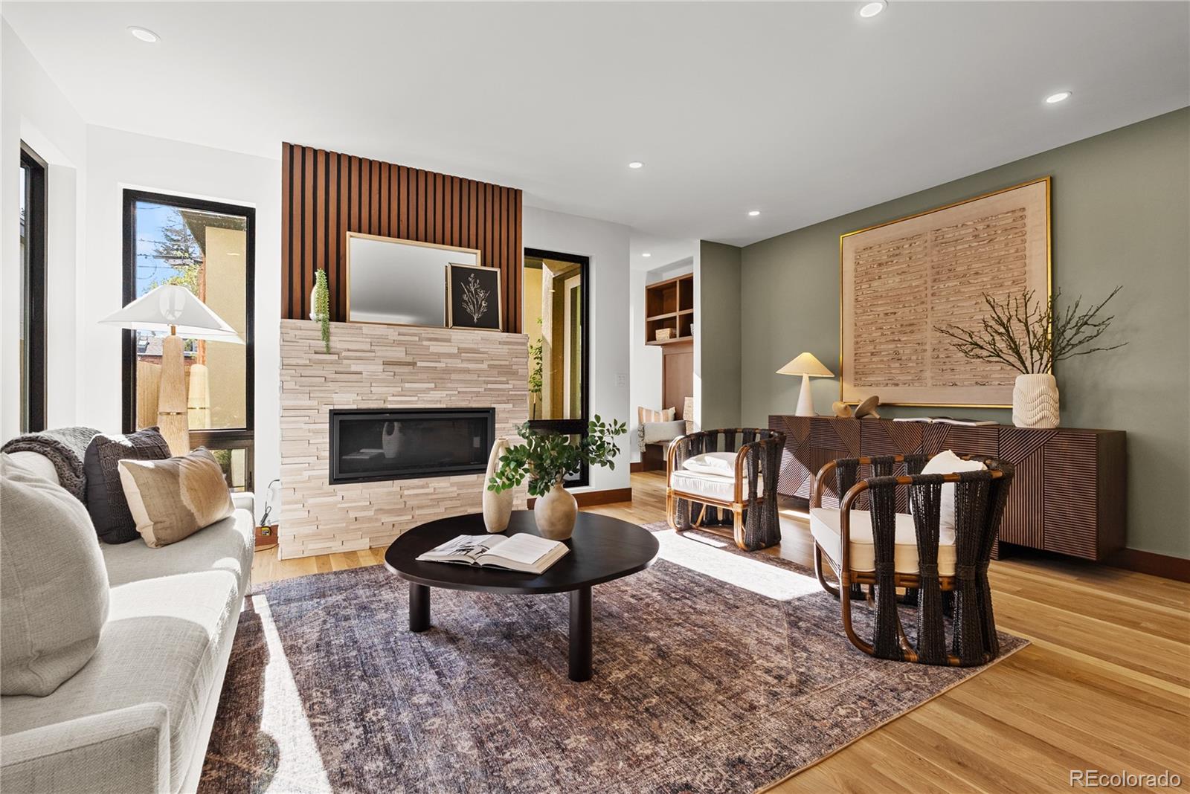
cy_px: 397
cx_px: 595
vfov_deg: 73.8
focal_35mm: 16
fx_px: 529
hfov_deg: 96.7
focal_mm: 16
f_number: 8
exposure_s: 1/6
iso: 640
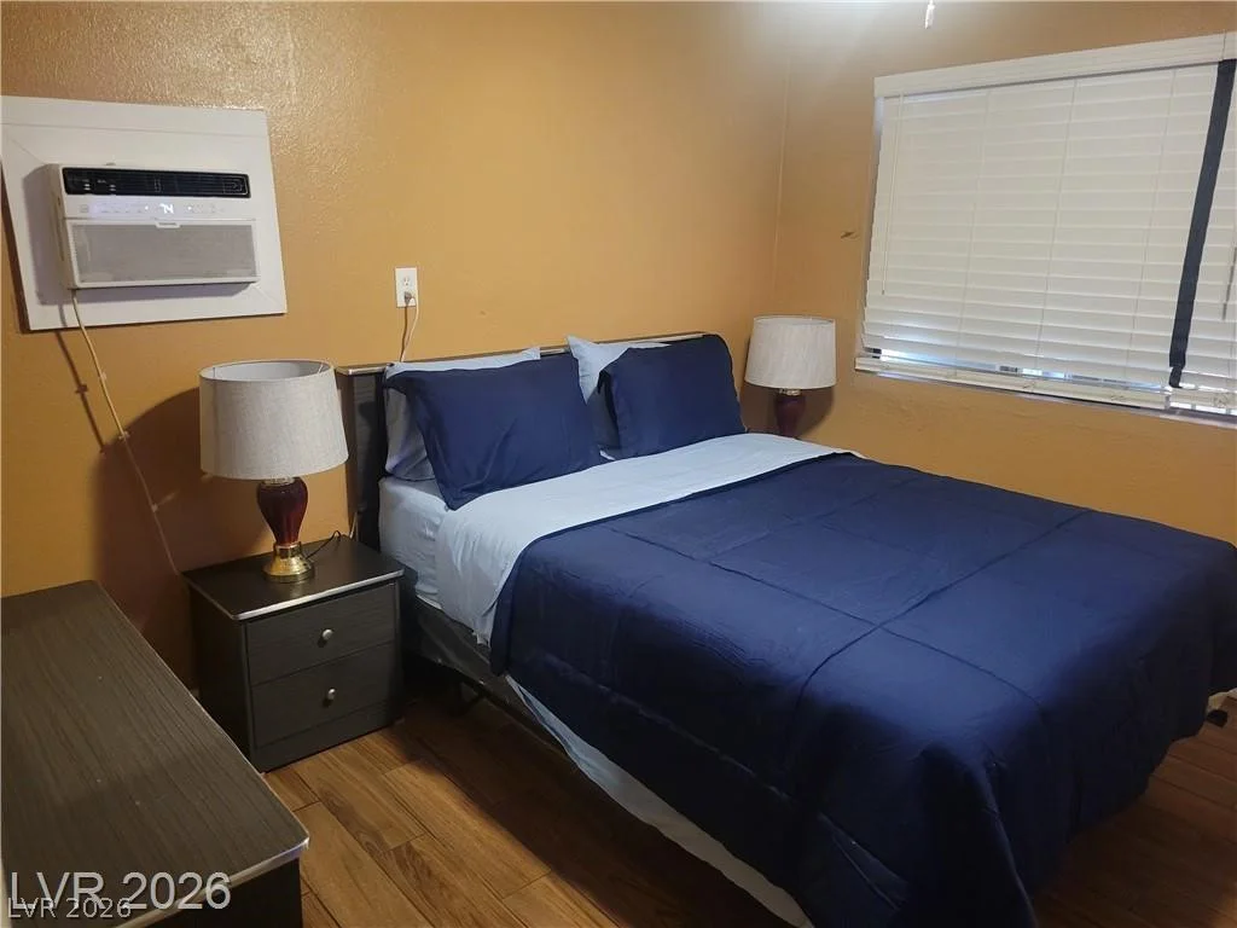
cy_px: 464
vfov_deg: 53.1
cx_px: 618
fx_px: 929
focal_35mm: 26
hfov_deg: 67.3
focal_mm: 5.4
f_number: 1.8
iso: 640
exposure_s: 1/24
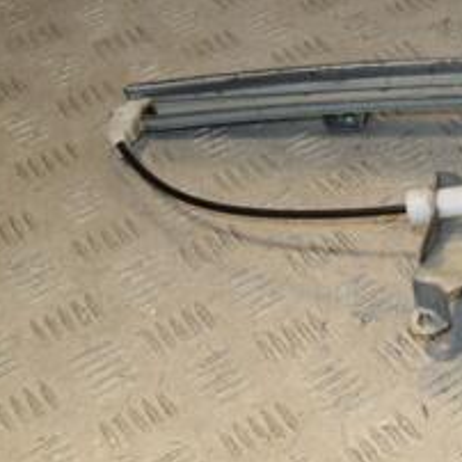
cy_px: 158
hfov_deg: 17.7
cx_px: 624
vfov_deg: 19.0
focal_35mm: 91
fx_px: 1374
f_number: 8
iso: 800
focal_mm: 24
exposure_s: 1/200
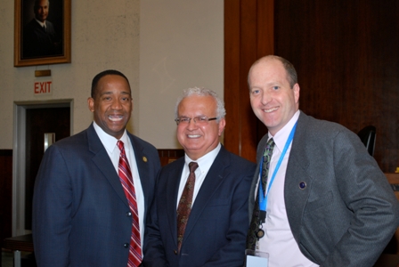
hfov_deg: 37.8
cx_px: 200
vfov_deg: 25.8
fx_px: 583
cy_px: 134
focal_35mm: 52
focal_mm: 35
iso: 200
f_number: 5.3
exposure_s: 1/60
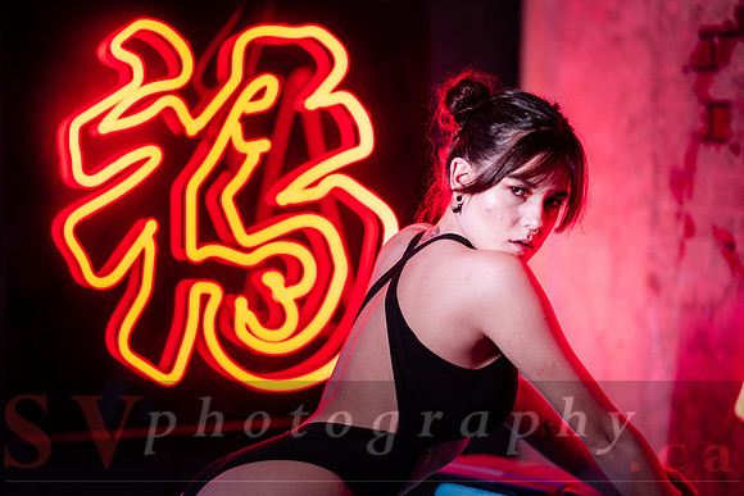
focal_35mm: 90
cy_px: 248
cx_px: 372
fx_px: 1870
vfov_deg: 15.1
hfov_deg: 22.5
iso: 400
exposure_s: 1/100
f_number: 2
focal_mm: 110
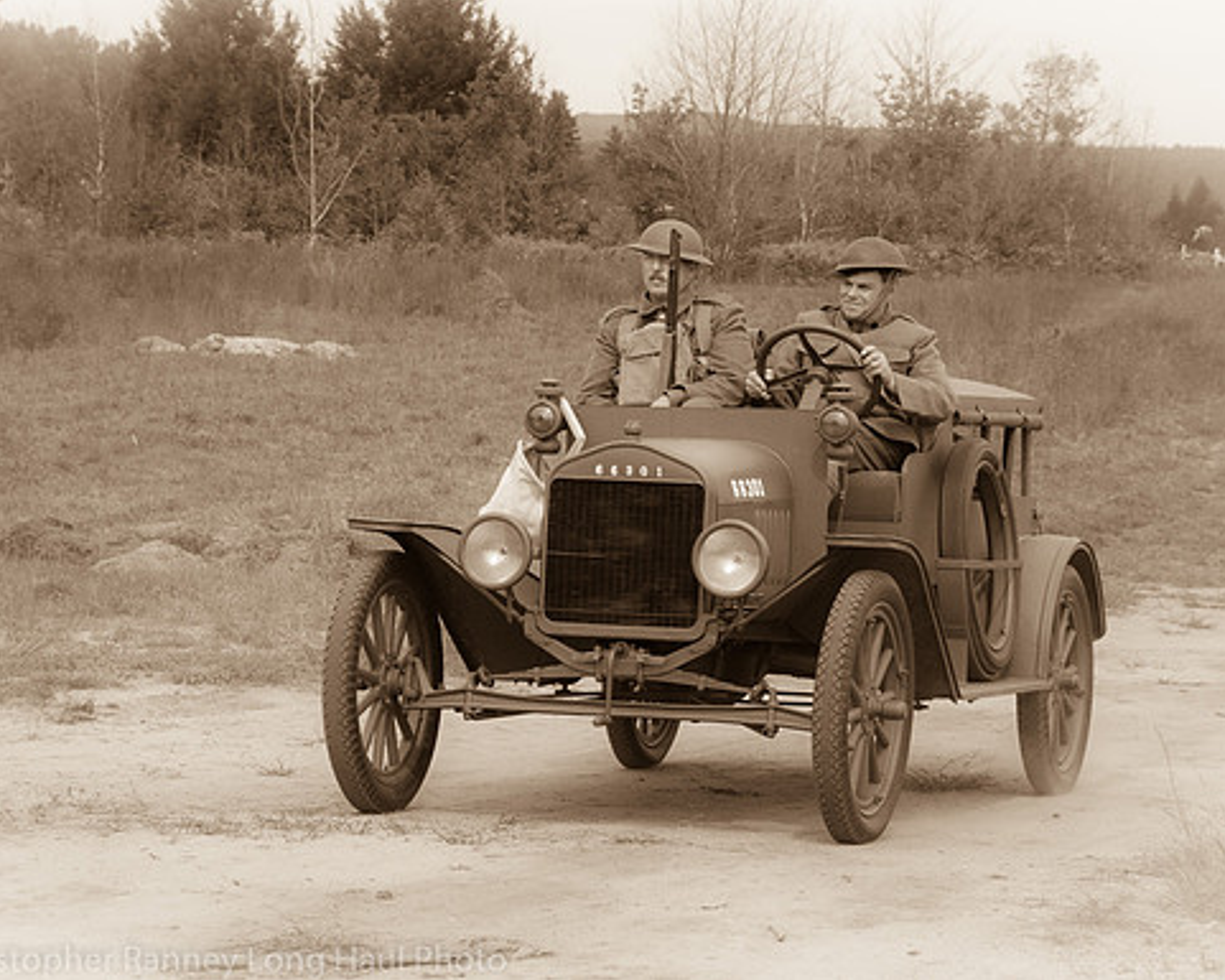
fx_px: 4533
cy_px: 457
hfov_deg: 15.4
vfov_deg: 12.3
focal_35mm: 125
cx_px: 539
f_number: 5.3
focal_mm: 60
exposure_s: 1/2000
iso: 400
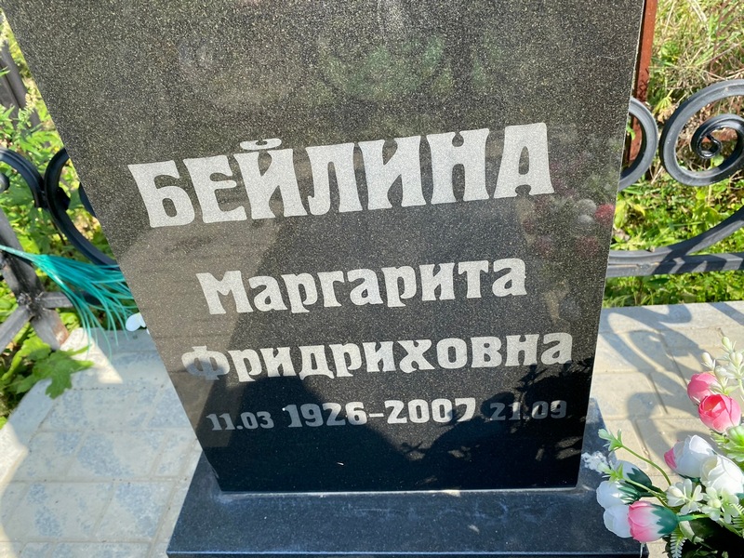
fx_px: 559
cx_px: 372
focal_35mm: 26
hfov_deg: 67.3
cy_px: 279
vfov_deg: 53.1
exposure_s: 1/757
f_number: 1.8
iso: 32
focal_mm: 4.25
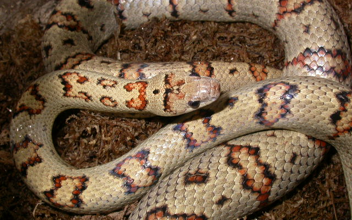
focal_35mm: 50
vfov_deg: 25.8
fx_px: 480
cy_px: 111
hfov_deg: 40.3
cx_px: 176
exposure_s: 1/250
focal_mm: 9.8
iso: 100
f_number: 5.7
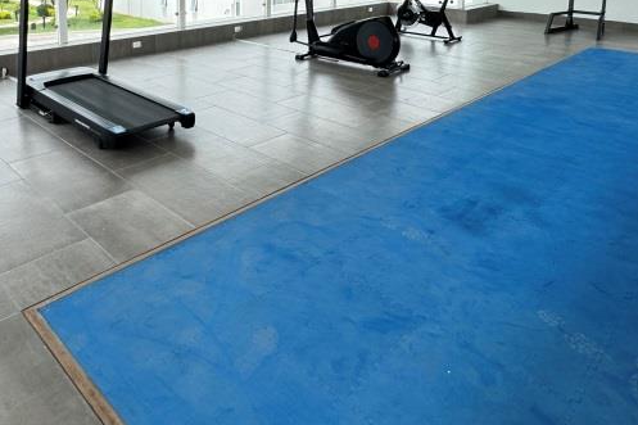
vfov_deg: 39.2
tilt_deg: -8.4
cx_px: 257
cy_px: 14
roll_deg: -1.4
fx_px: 531
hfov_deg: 61.4
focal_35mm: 30
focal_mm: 2.22
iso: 40
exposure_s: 1/349
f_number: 2.2
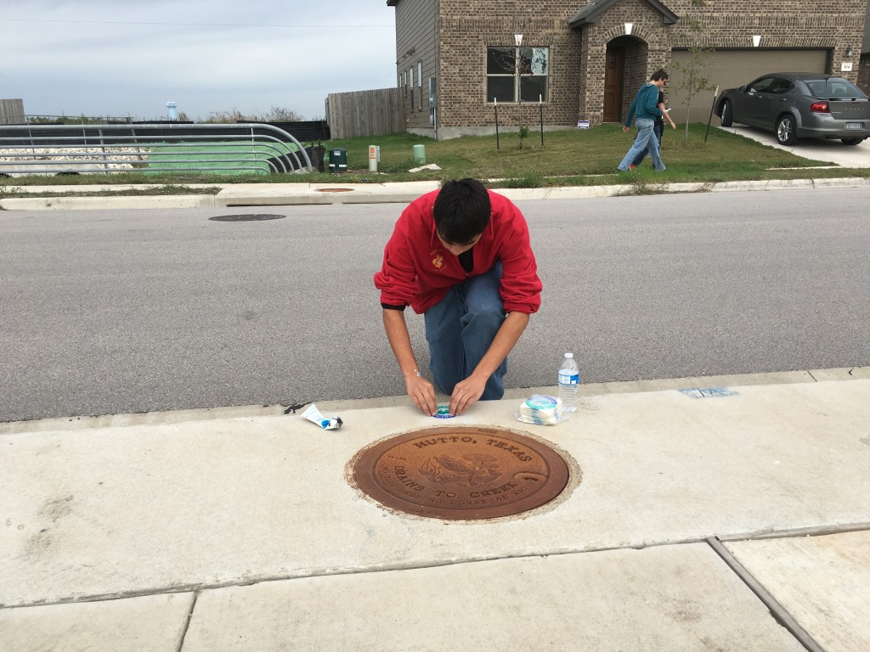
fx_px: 729
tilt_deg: -14.7
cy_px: 326
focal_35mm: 29
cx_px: 435
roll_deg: +0.7
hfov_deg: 61.7
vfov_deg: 48.2
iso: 25
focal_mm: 4.15
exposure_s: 1/874
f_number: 2.2
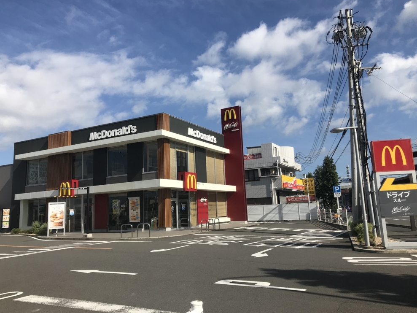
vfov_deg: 48.2
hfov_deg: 61.7
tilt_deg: +11.9
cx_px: 209
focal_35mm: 29
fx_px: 349
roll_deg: +2.9
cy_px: 153
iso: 20
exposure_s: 1/3425
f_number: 1.8
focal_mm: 3.99
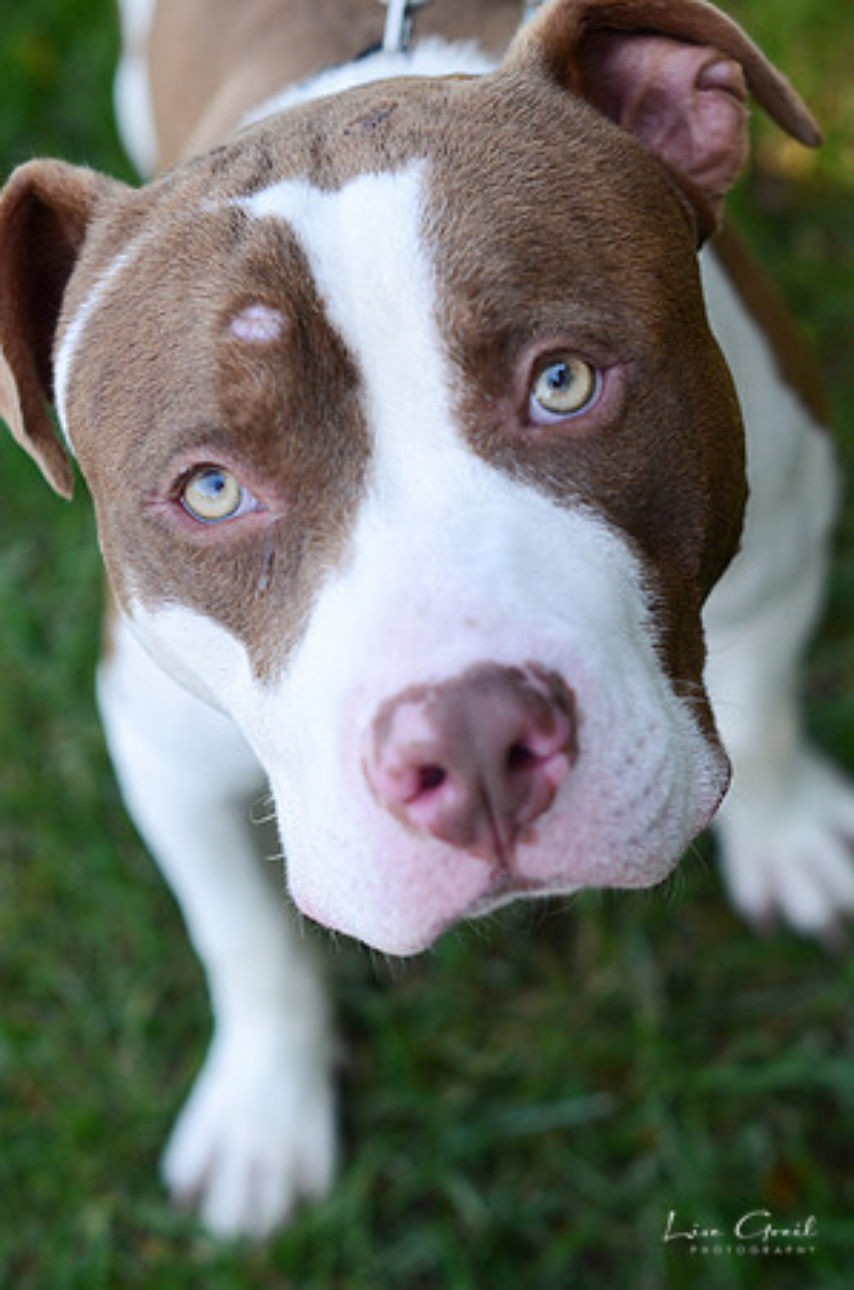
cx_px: 427
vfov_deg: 27.0
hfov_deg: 18.1
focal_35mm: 75
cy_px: 645
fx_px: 2681
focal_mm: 50
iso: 640
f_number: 3.5
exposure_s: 1/1250
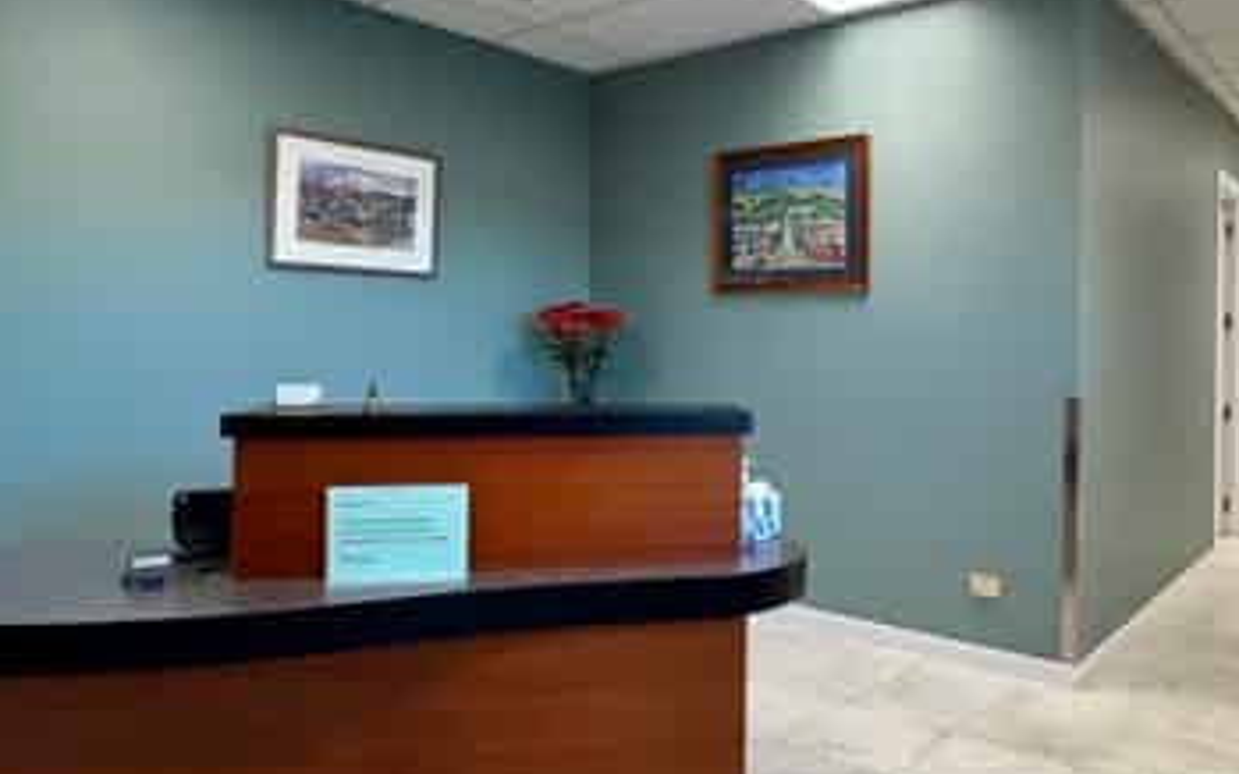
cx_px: 792
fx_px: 945
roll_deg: -0.5
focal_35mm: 28
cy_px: 336
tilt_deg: +1.1
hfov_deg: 65.3
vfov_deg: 44.4
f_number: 2.2
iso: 160
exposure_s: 1/100
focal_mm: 2.22
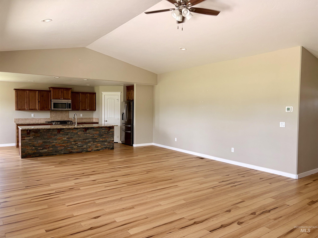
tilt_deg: -2.5
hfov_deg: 67.3
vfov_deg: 53.1
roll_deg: +0.2
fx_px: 239
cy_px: 119
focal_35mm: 26
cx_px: 159
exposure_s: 1/121
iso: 125
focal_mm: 5.96
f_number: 1.6
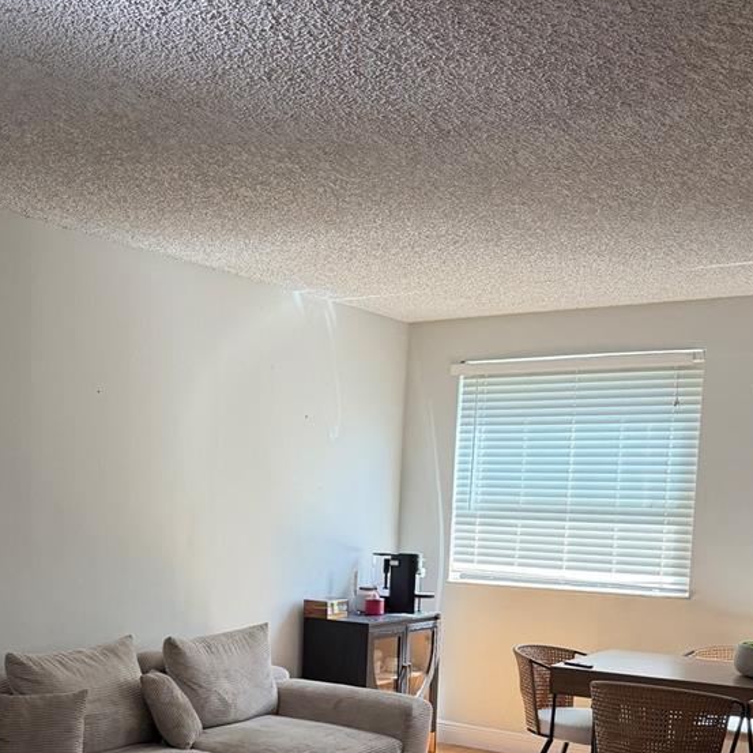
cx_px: 187
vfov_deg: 35.5
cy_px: 611
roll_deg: -1.7
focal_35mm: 46
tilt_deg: -6.0
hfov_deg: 35.9
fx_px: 1132
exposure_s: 1/152
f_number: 1.78
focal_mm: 6.76
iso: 200
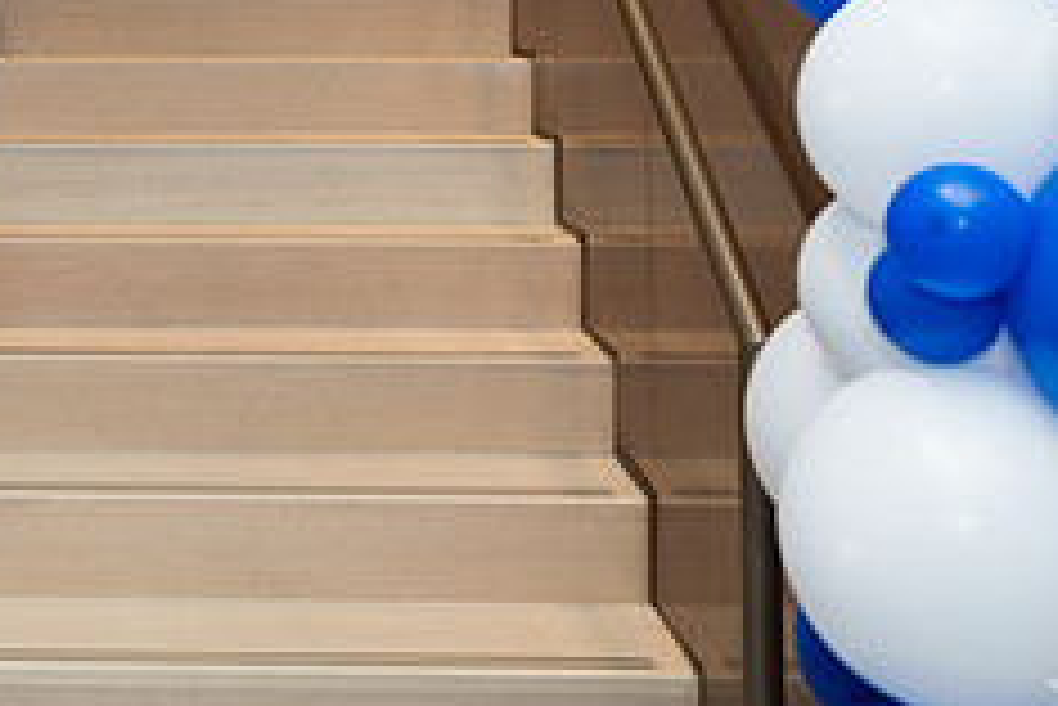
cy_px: -70
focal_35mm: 60
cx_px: 181
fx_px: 1764
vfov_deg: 21.5
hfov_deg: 32.3
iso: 400
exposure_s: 1/160
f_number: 3.2
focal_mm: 24
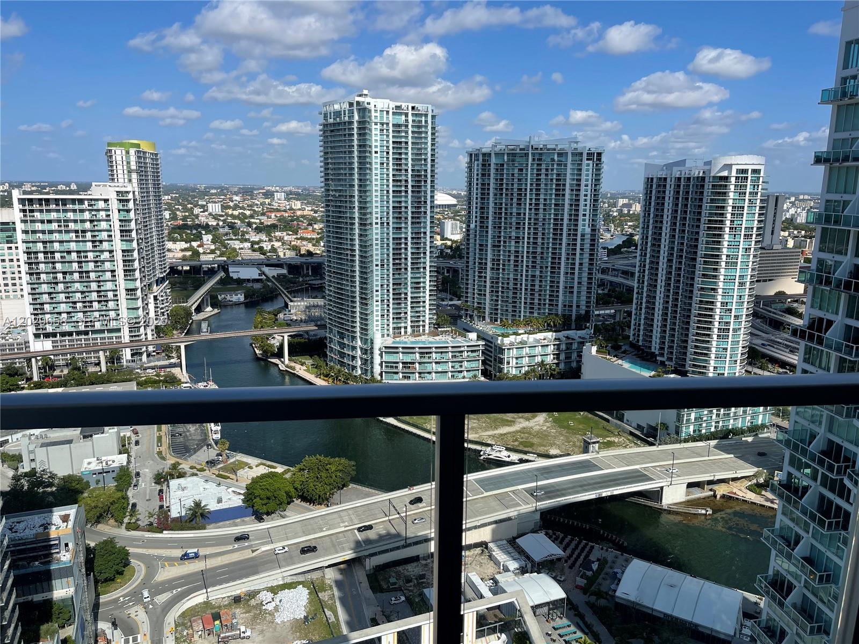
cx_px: 430
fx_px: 645
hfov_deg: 67.3
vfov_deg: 53.1
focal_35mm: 26
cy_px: 322
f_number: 1.6
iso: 32
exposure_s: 1/5128
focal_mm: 5.1
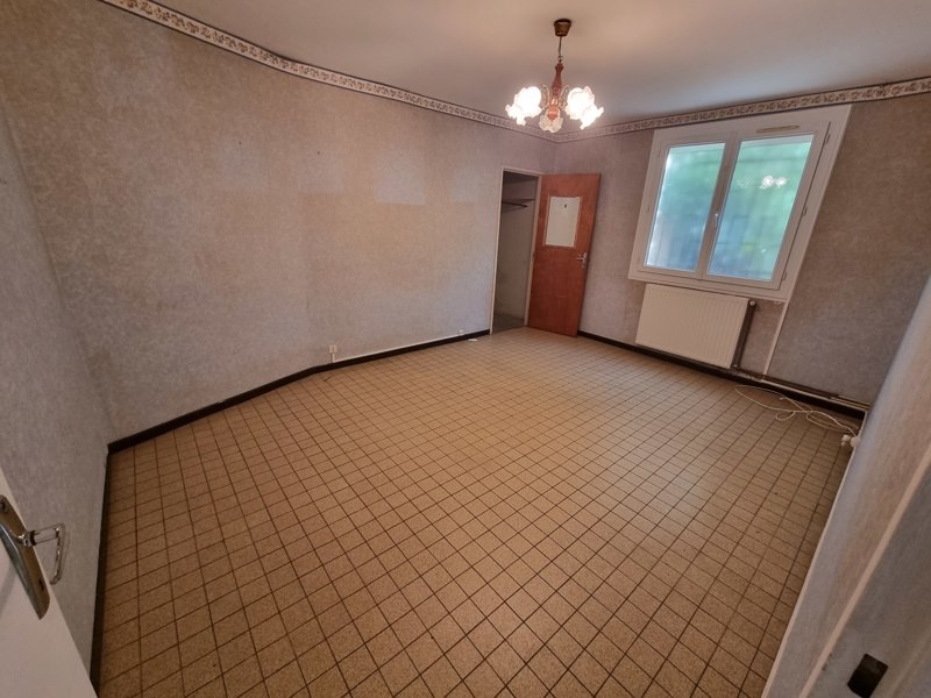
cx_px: 466
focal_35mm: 13
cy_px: 349
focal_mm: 2.2
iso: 400
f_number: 2.2
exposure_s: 1/33
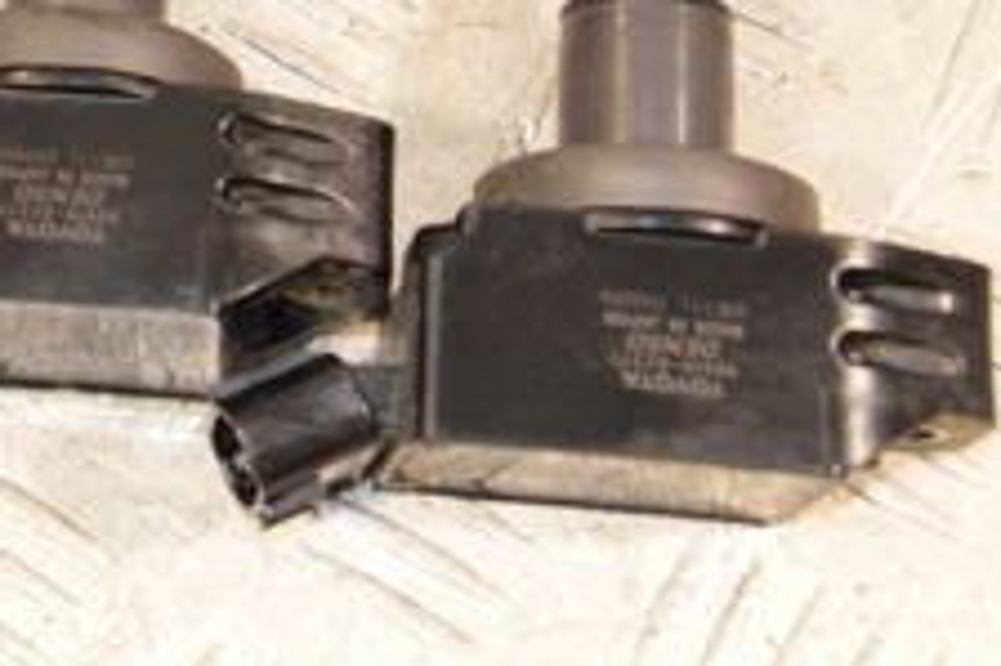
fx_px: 3334
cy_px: -192
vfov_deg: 11.1
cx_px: -259
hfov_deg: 16.3
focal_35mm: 120
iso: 1600
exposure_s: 1/200
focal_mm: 28
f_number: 6.3
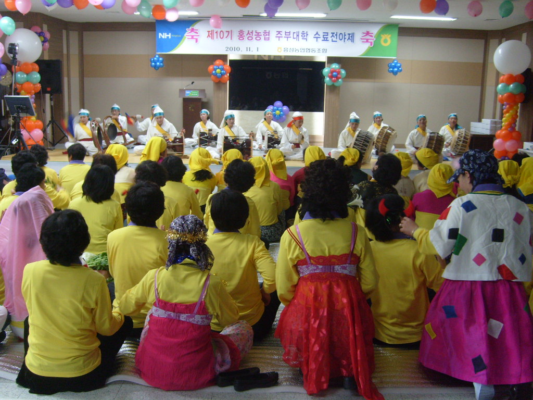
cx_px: 266
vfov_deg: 40.7
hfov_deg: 52.6
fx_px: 539
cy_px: 200
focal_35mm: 35
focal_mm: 5.8
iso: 200
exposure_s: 1/30
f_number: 2.8
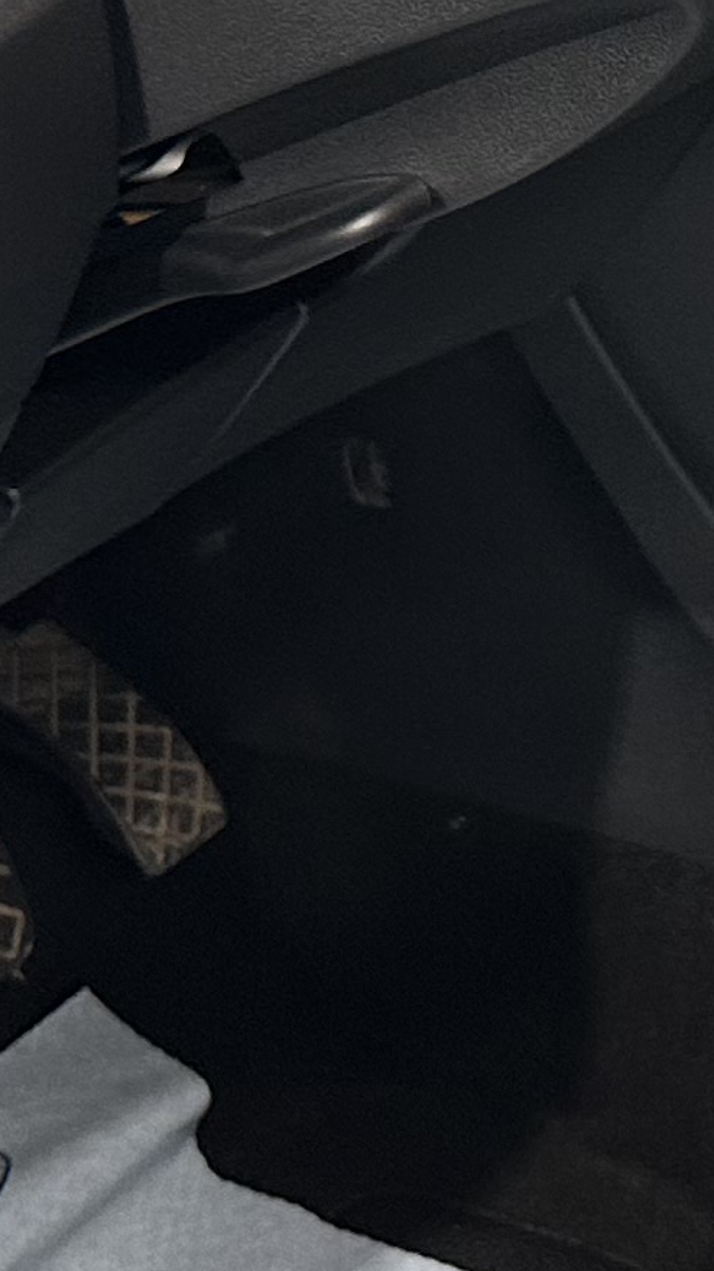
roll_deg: +0.6
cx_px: 1357
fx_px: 4042
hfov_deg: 9.5
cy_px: -200
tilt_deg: -21.0
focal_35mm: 120
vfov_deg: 17.2
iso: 160
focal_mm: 6.86
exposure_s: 1/50
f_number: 1.78
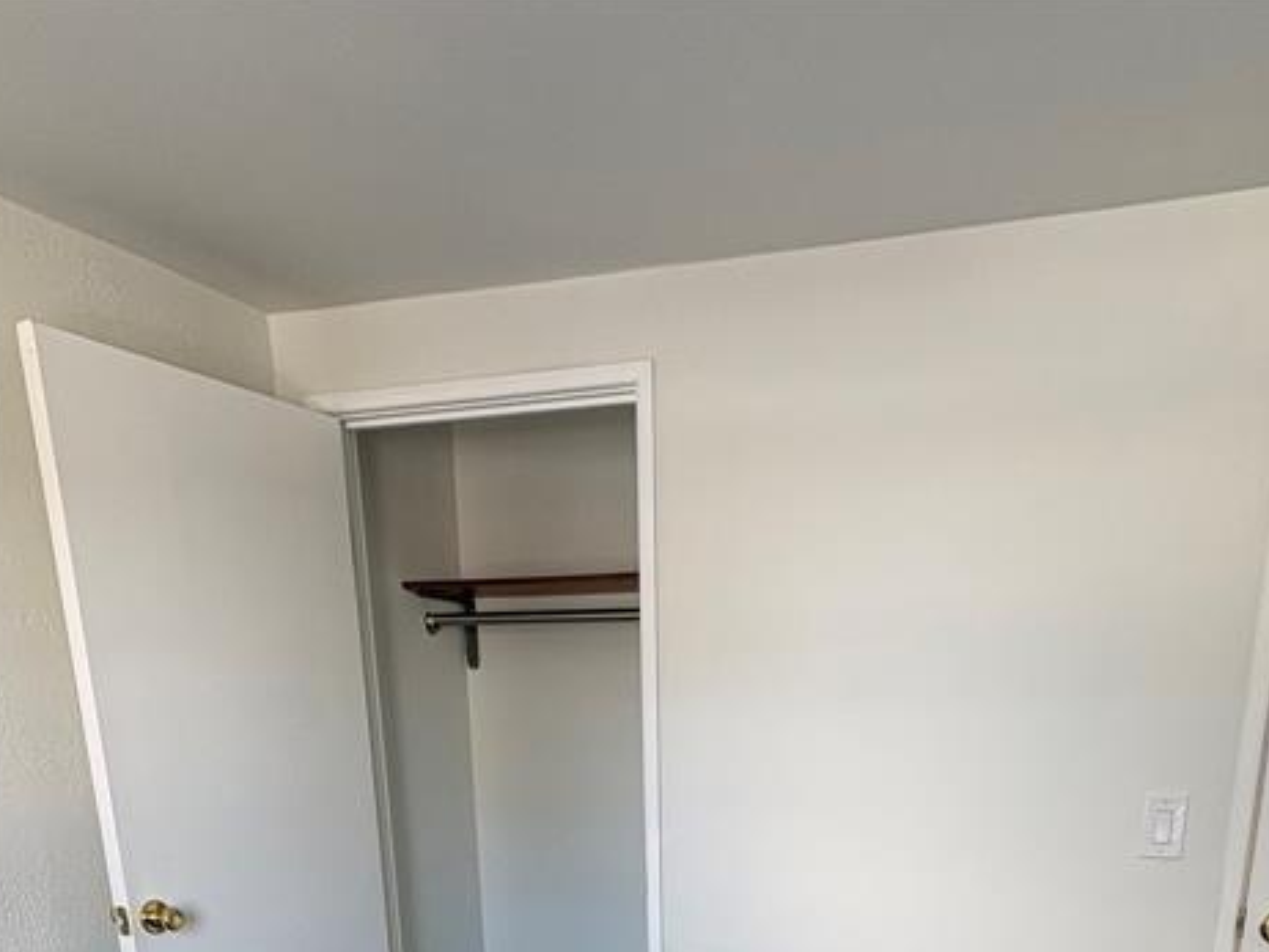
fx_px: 1137
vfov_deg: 37.9
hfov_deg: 58.2
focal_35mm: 31
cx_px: 706
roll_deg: +0.8
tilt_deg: -17.4
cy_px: 1048
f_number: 2.2
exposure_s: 1/99
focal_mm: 2.22
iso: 100
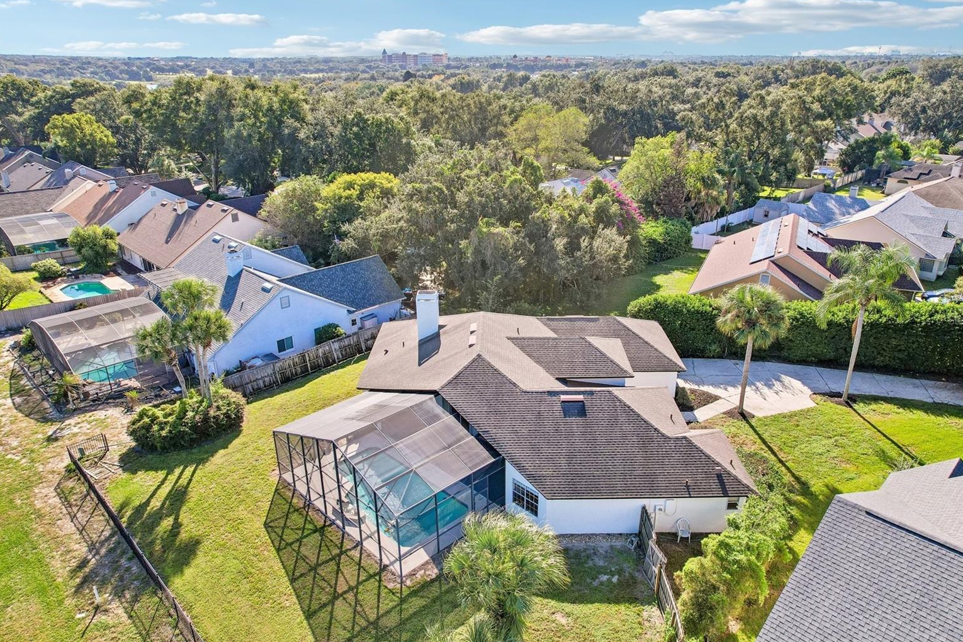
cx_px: 500
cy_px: 320
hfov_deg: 76.1
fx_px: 615
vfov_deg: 55.1
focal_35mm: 23
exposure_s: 1/1250
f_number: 2.8
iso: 100
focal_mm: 8.4
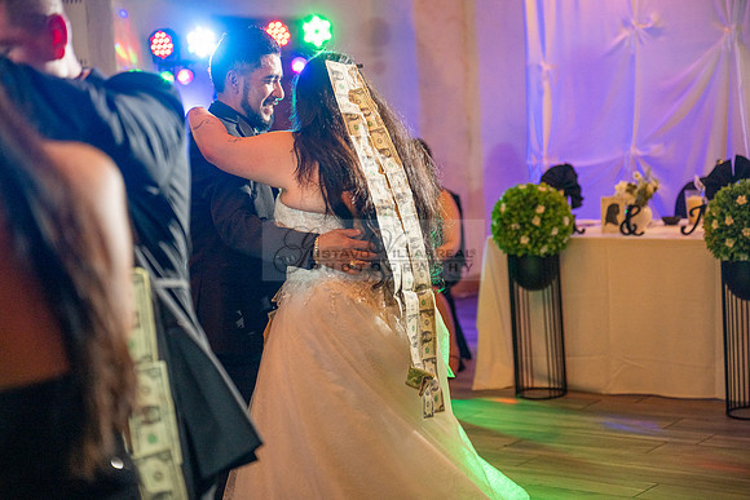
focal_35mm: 70
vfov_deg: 19.5
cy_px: 250
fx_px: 1459
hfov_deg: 28.8
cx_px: 375
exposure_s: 1/125
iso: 1000
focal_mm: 70
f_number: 2.8
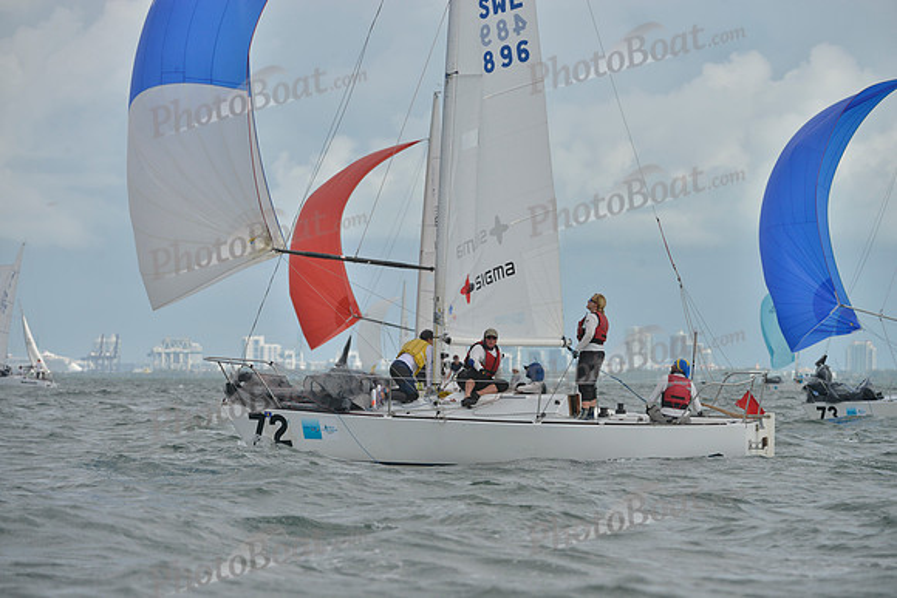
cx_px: 448
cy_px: 299
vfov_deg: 5.3
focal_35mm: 260
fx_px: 6480
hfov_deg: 7.9
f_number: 7.1
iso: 280
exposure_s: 1/1250
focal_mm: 260
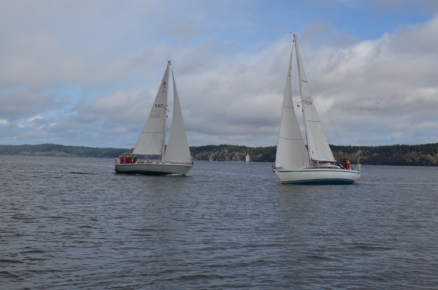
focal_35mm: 51
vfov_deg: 26.6
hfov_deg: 39.2
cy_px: 155
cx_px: 234
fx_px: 614
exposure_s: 1/320
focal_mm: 31
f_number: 8
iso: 100
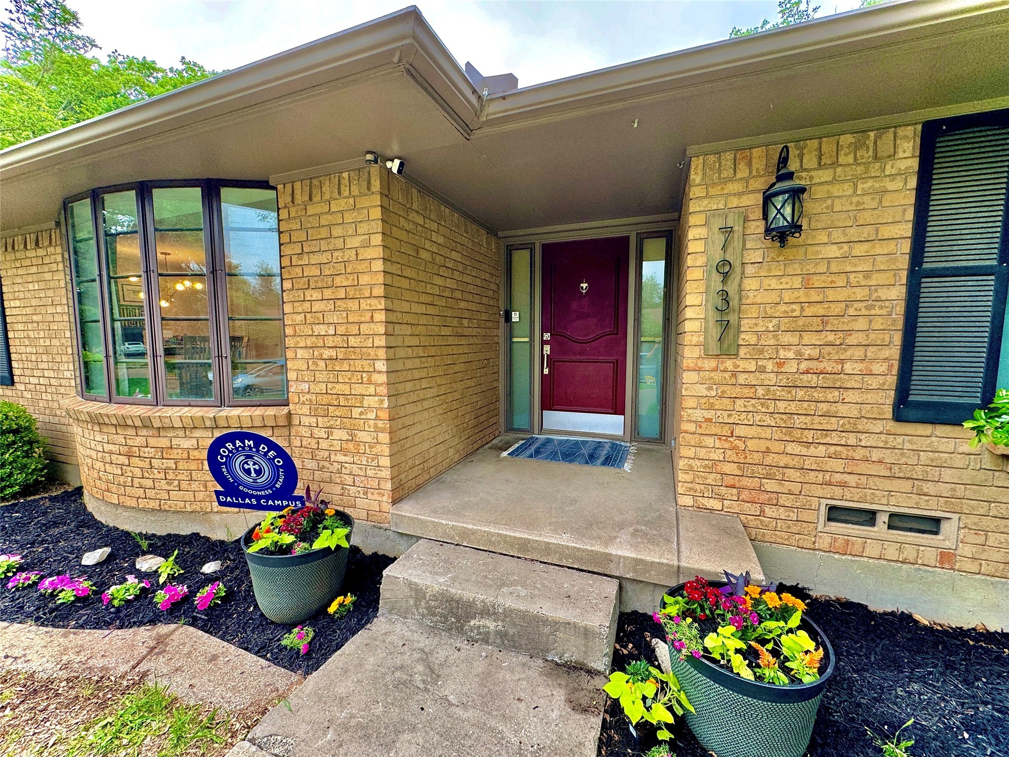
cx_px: 504
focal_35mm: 14
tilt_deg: -6.2
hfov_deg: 102.1
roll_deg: -0.1
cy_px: 378
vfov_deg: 85.7
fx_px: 408
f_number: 2.2
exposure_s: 1/99
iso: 100
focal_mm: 2.22
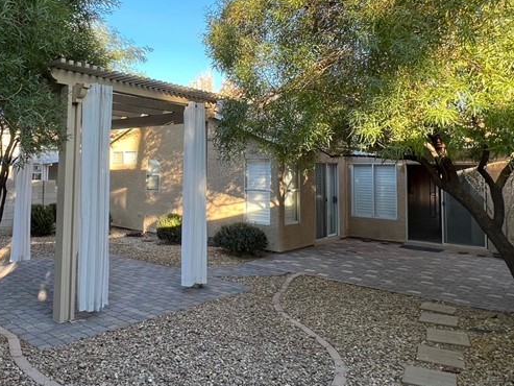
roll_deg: -1.3
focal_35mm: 27
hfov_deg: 64.2
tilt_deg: +3.7
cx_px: 188
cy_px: 143
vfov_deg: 50.8
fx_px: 401
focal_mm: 1.57
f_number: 1.8
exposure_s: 1/156
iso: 32
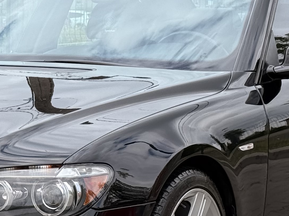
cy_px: 200
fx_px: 1486
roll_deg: -0.3
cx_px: 47
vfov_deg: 8.3
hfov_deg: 11.1
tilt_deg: -7.3
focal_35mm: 178
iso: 100
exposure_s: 1/1575
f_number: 1.78
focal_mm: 6.76
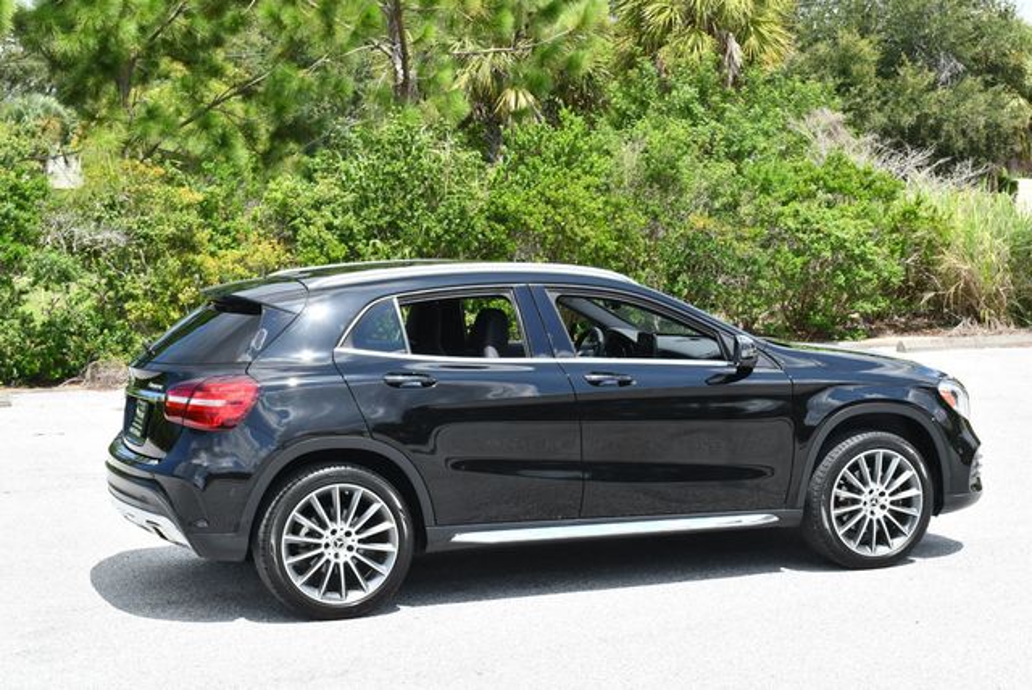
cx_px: 516
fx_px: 1836
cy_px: 345
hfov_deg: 31.4
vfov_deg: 21.3
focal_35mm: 64
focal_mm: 32
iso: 200
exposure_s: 1/250
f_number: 8
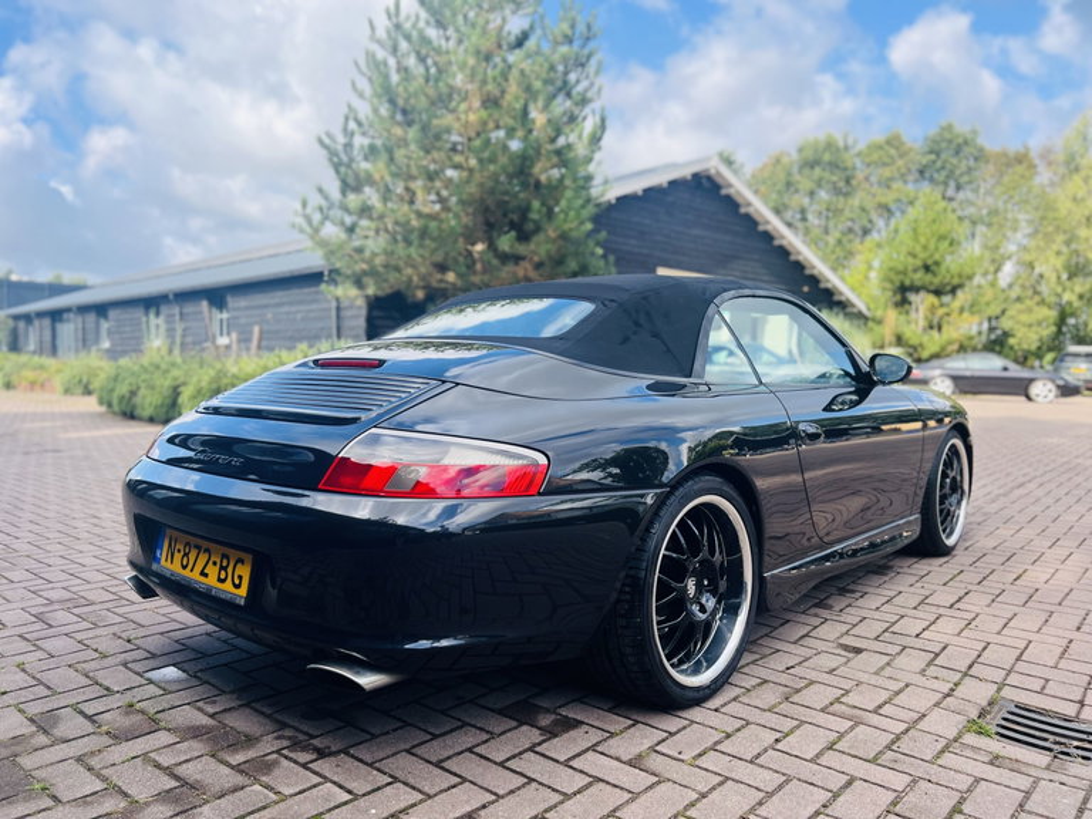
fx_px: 820
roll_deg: -0.5
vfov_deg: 53.1
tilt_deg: -3.2
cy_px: 410
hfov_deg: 67.3
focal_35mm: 26
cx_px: 546
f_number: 1.5
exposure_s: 1/1196
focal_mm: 5.7
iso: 50
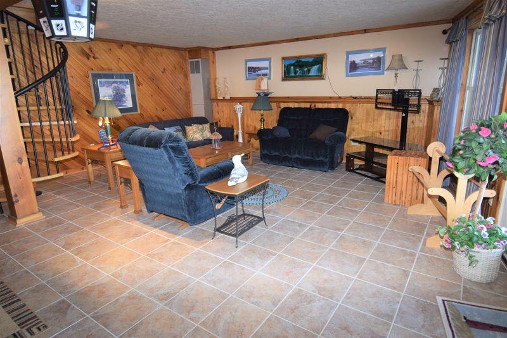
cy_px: 169
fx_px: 296
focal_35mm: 21
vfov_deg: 59.5
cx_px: 254
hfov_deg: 81.2
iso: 800
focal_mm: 14
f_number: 4
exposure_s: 1/60
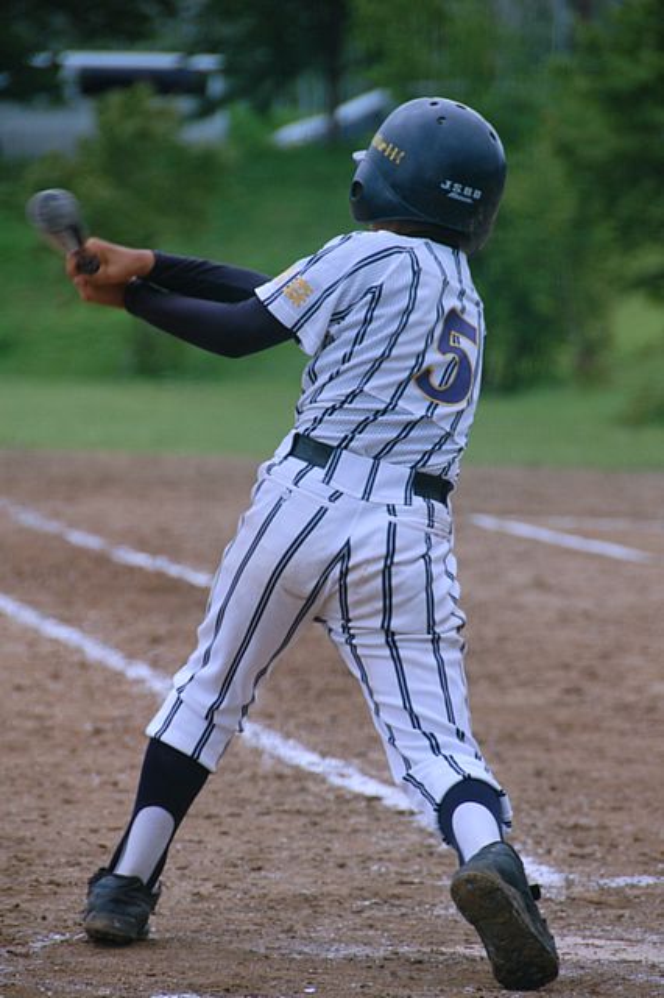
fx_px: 7062
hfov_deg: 5.4
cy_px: 499
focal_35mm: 255
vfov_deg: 8.1
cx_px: 332
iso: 400
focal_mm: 170
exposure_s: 1/500
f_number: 5.6
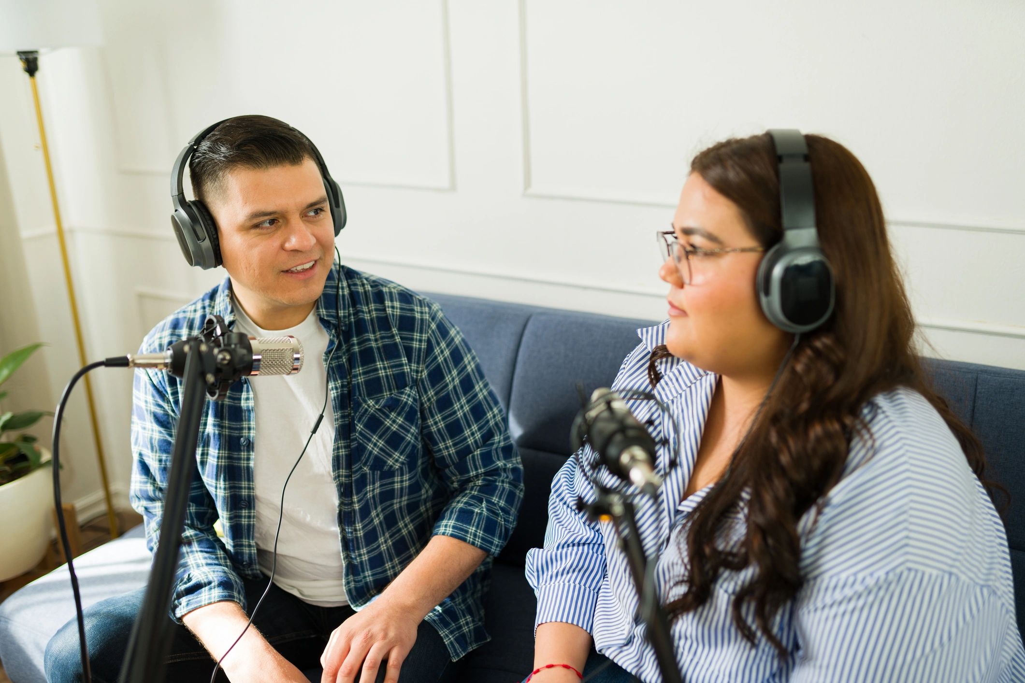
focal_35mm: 35
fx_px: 996
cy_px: 342
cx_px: 512
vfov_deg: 37.9
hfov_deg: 54.4
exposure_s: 1/160
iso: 160
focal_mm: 35
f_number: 1.8
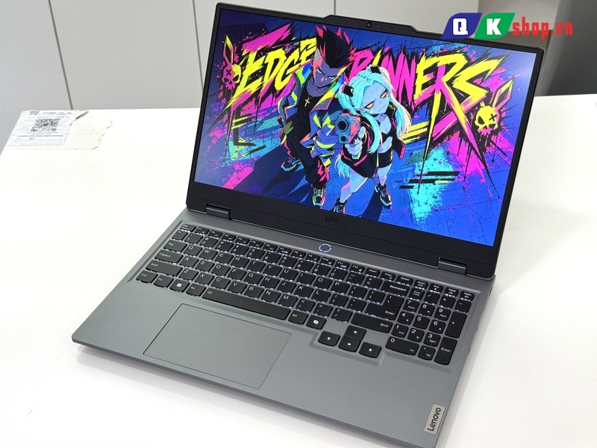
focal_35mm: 48
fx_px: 828
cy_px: 224
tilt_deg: -36.6
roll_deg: +2.6
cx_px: 298
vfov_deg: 30.3
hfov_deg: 39.7
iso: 64
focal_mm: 6.76
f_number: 1.78
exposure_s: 1/100
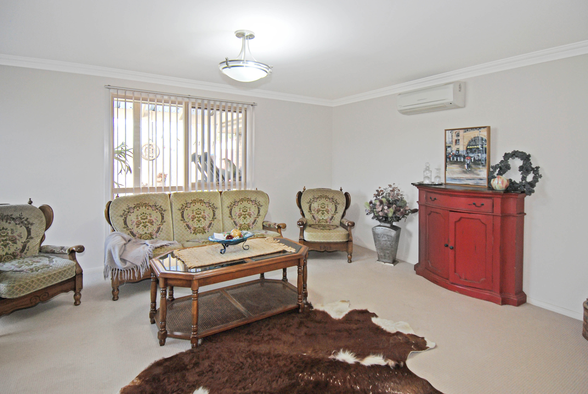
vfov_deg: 67.5
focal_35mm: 18
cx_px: 294
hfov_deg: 89.9
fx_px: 294
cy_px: 197
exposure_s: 1/60
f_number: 4
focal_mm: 12
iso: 200
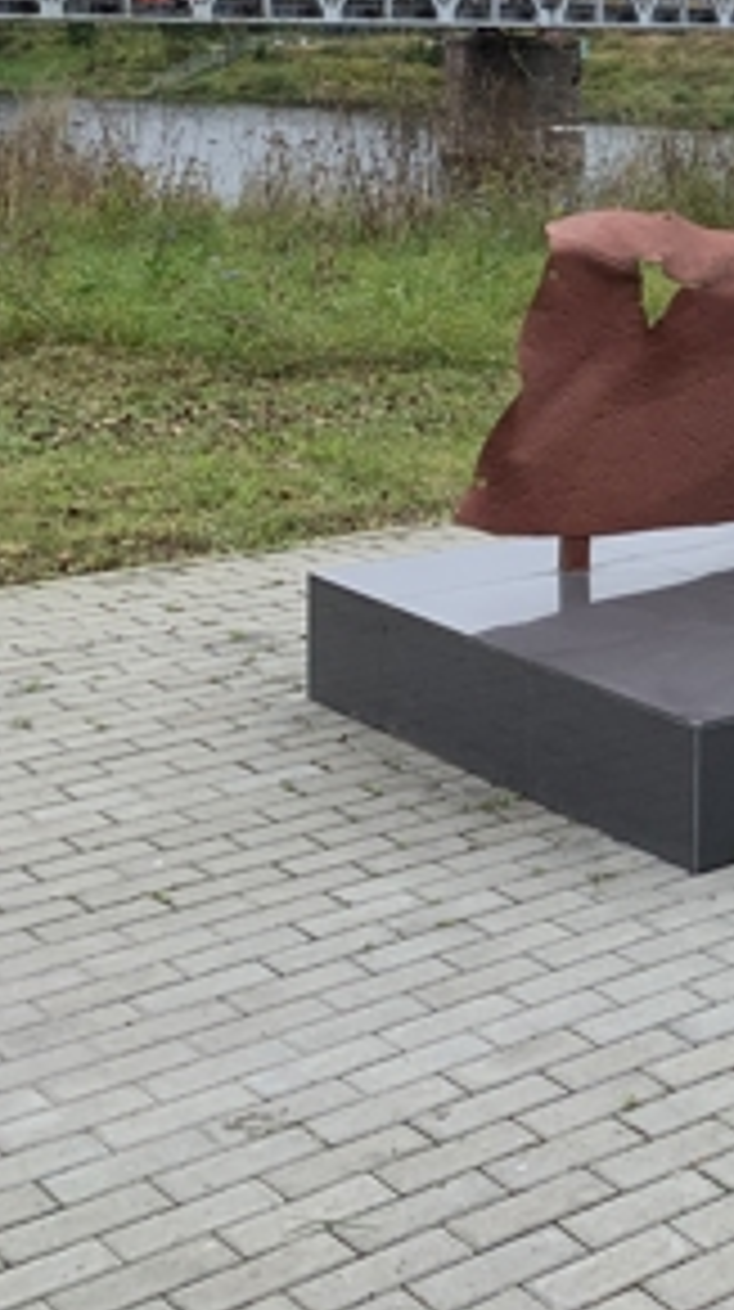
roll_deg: -1.9
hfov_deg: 15.2
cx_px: 1425
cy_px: 243
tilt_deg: -4.0
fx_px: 2256
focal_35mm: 65
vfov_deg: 31.5
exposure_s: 1/849
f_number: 1.8
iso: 25
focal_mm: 4.25
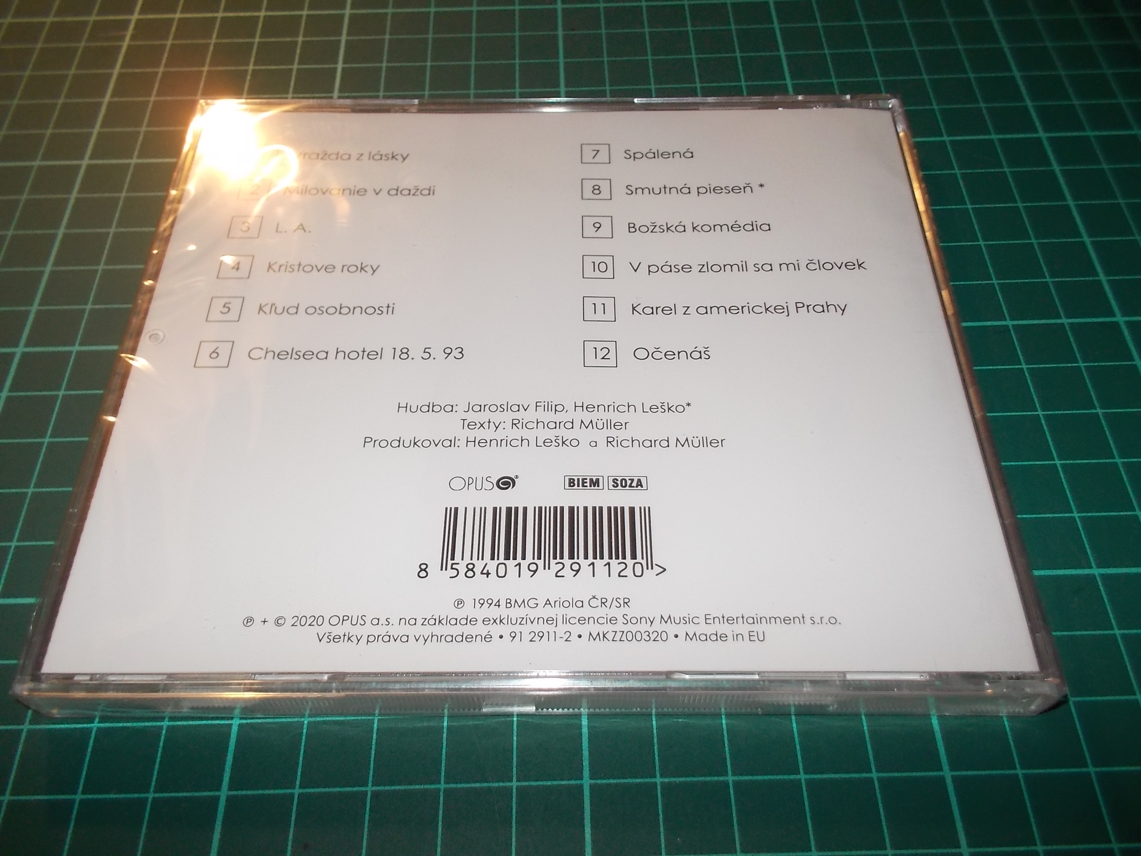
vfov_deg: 48.2
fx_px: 956
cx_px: 570
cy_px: 428
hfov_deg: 61.7
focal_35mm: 29
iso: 200
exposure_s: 1/30
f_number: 3.3
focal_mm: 4.1
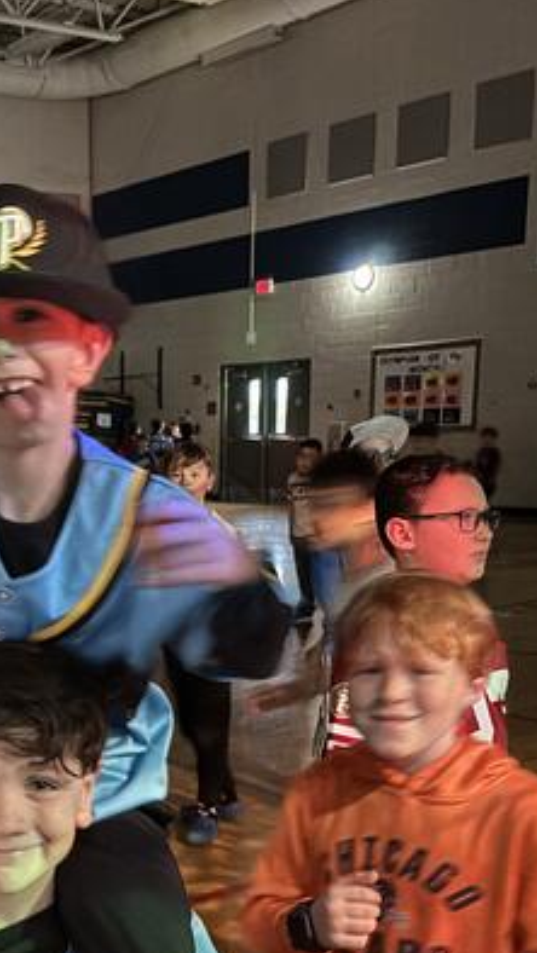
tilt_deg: -15.0
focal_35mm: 46
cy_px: 718
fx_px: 1163
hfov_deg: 24.7
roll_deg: +1.1
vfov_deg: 43.1
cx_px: -15
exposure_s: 1/17
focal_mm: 5.96
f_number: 1.6
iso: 800
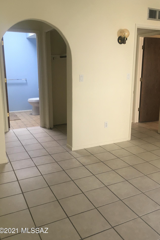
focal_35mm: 31
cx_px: 91
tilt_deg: -14.3
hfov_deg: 42.2
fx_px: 207
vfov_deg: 60.3
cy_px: 118
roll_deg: +2.0
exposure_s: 1/30
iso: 25
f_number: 2.2
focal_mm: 4.15
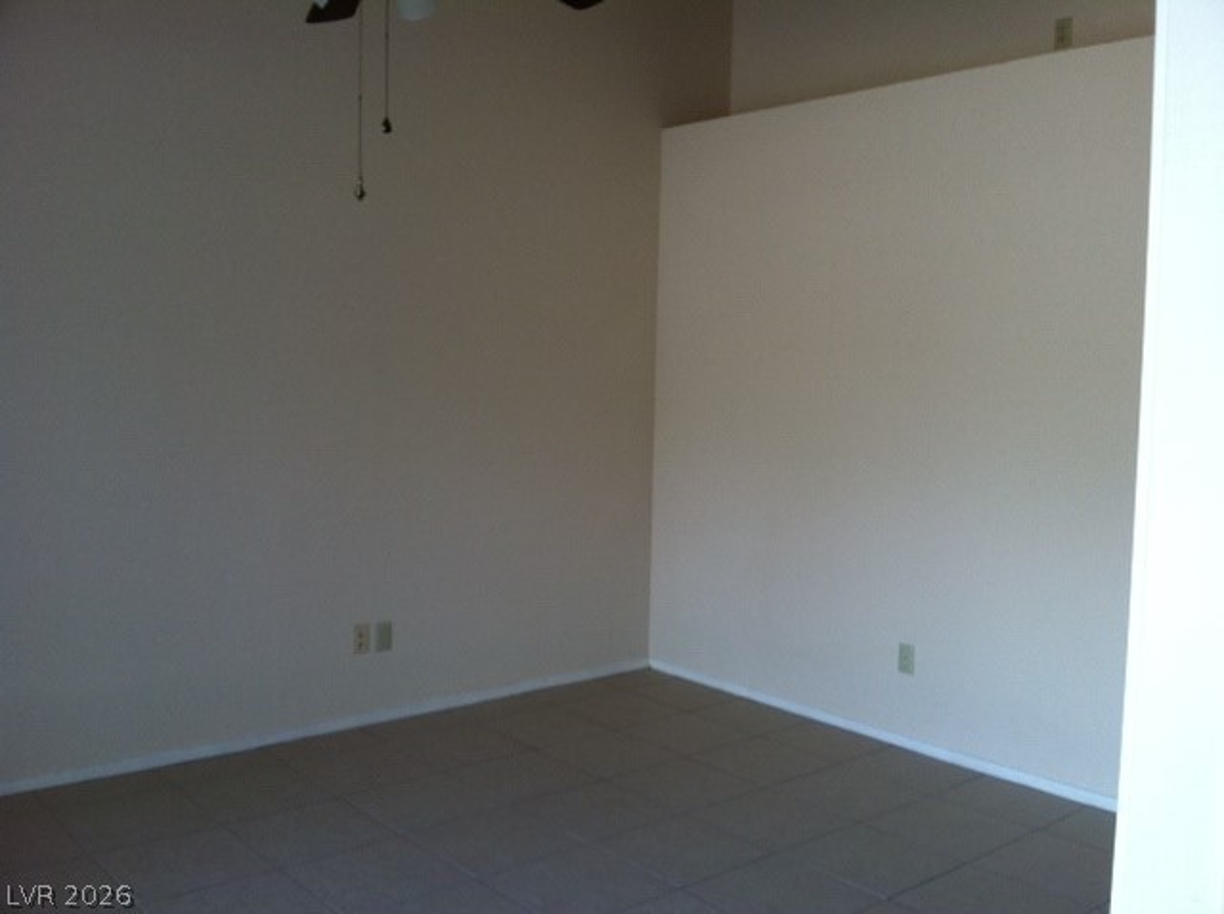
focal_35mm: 35
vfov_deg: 40.6
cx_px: 612
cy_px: 457
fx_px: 1236
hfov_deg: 52.7
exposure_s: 1/30
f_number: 2.8
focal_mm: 3.85
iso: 100
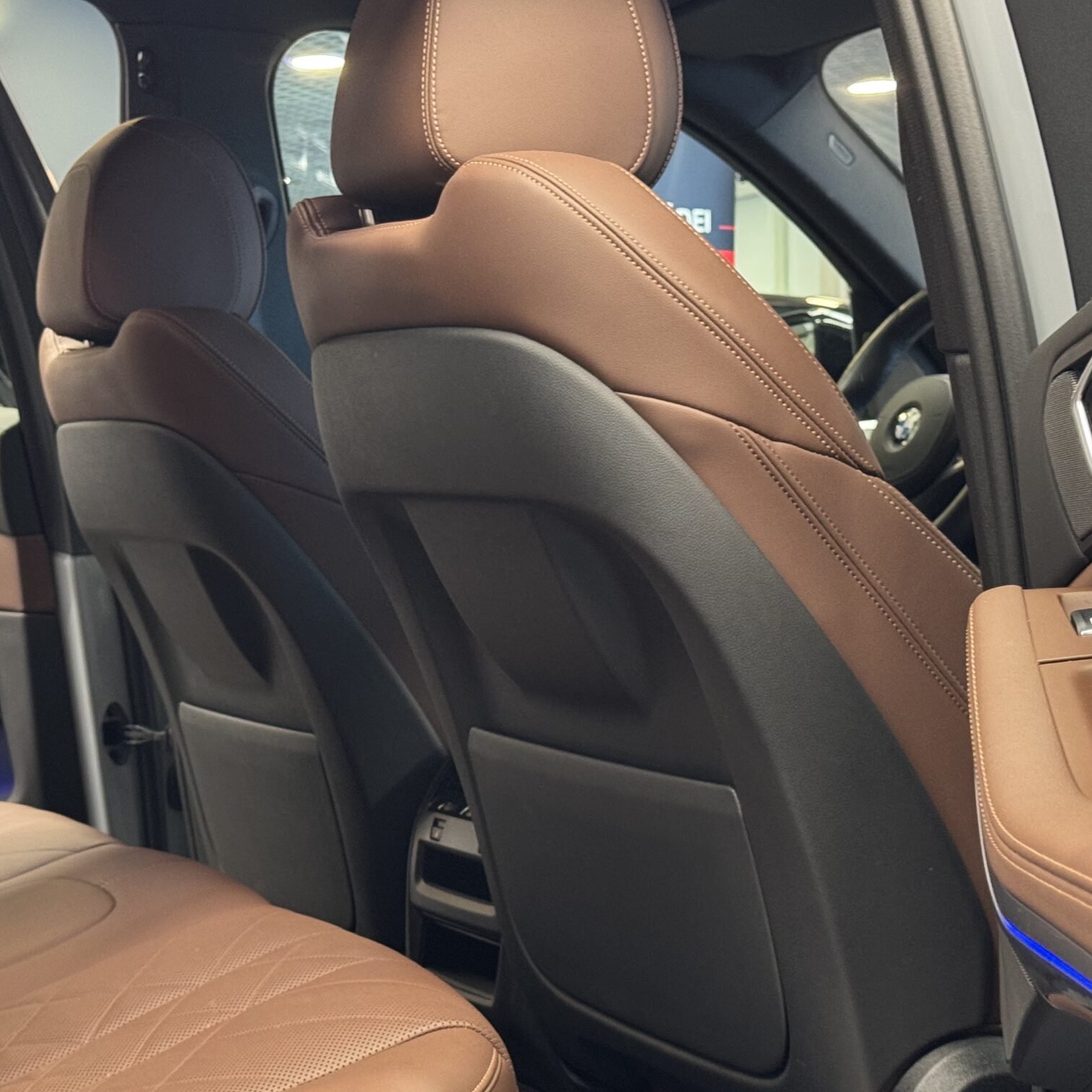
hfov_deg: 24.0
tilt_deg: -6.2
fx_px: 2570
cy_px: 686
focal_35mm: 72
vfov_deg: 23.9
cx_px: 440
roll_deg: +0.9
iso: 200
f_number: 1.78
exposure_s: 1/33
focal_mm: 6.76
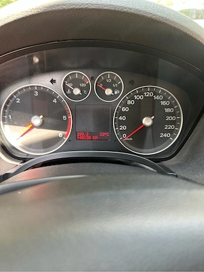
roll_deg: -0.6
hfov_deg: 56.8
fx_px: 189
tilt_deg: -32.4
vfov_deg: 71.6
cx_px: 102
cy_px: 136
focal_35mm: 24
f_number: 1.78
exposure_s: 1/91
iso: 250
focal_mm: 6.86
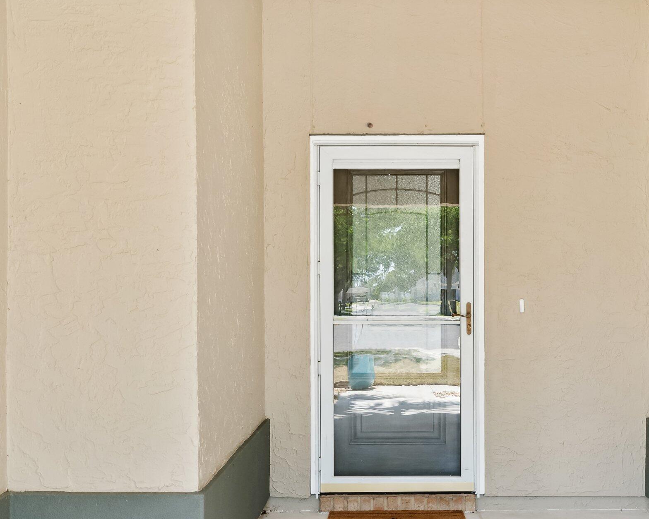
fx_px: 730
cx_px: 397
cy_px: 279
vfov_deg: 39.1
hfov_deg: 47.6
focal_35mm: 38
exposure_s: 1/50
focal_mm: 20.9
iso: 500
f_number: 10
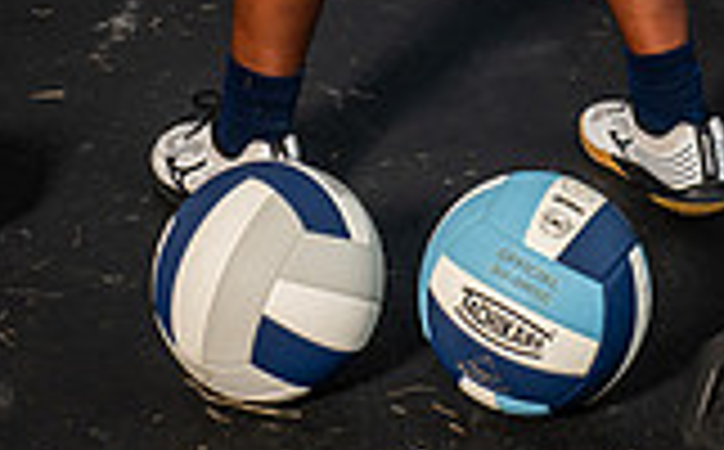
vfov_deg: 8.8
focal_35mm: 137
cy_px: -531
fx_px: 2698
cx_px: 486
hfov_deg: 15.3
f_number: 7.1
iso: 250
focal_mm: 48
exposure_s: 1/250
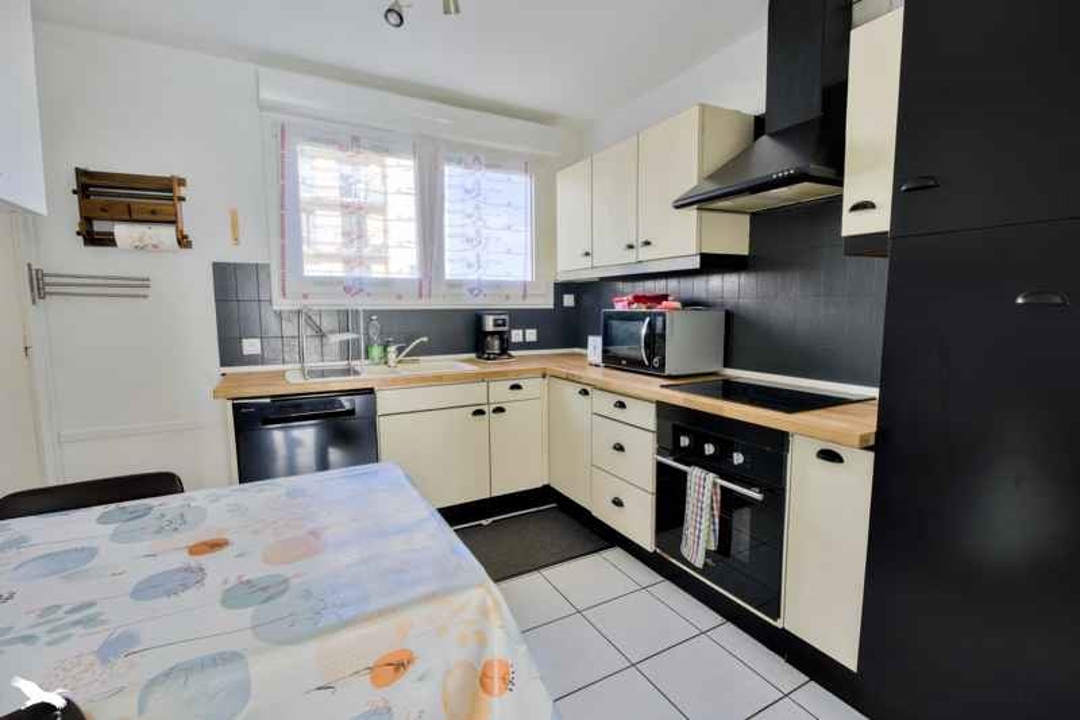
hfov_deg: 96.7
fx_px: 480
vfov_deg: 73.7
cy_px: 360
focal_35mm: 16
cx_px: 540
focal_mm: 16
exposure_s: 1/320
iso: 800
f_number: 8
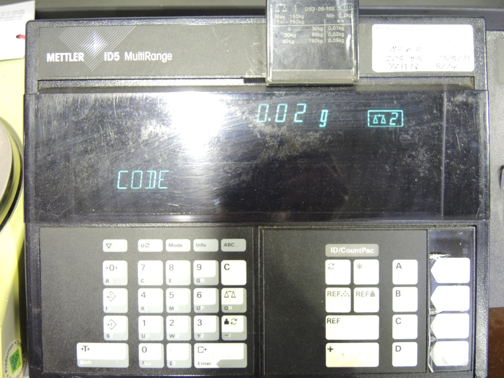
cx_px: 252
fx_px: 437
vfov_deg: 46.8
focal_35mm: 30
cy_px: 189
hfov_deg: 60.0
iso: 400
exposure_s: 1/10
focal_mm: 6.5
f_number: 2
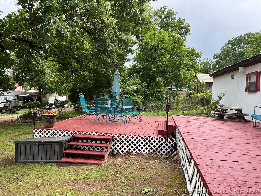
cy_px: 98
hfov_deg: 61.7
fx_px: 219
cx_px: 130
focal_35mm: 29
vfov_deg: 48.2
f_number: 1.8
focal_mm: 3
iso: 25
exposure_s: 1/409
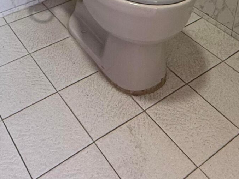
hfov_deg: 35.2
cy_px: -119
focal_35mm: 53
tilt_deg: -16.3
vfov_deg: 21.1
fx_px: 366
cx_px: 54
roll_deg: +0.4
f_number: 2.2
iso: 200
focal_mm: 2.22
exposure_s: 1/99
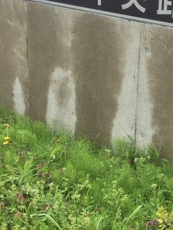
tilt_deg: -22.7
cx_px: 148
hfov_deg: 16.3
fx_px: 599
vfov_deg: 21.4
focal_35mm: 90
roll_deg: -2.3
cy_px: 190
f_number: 2.4
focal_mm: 3.3
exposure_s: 1/382
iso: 25
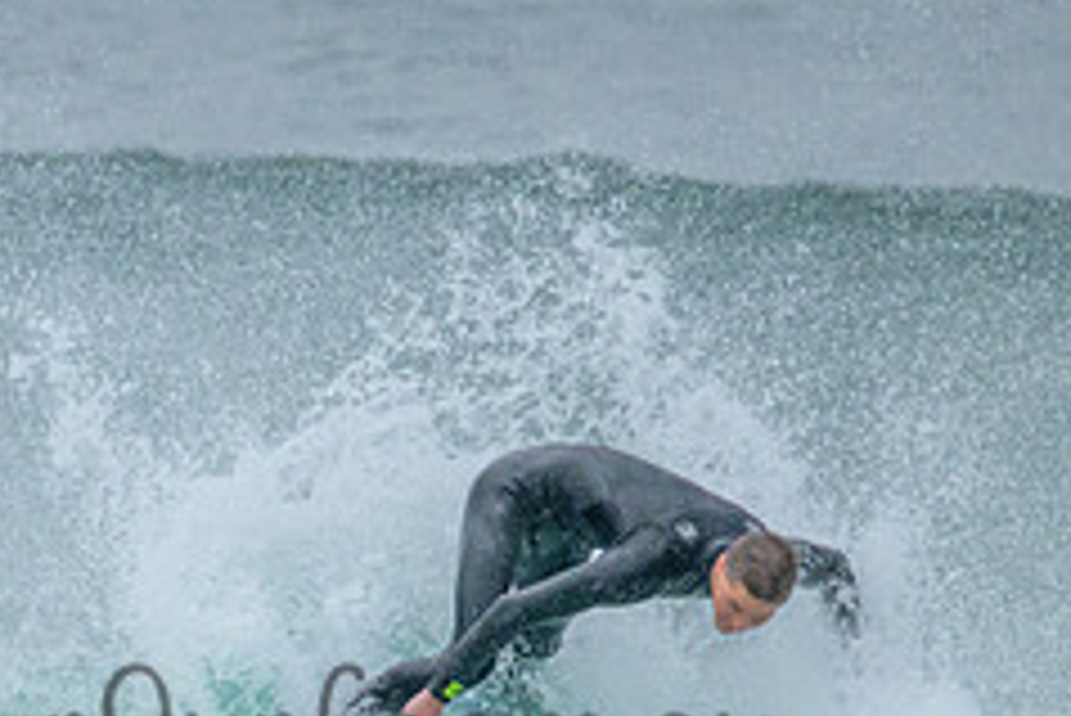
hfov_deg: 1.1
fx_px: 58135
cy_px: 696
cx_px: 297
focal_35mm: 1953
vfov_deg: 0.7
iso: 4000
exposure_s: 1/1600
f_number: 11
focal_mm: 800
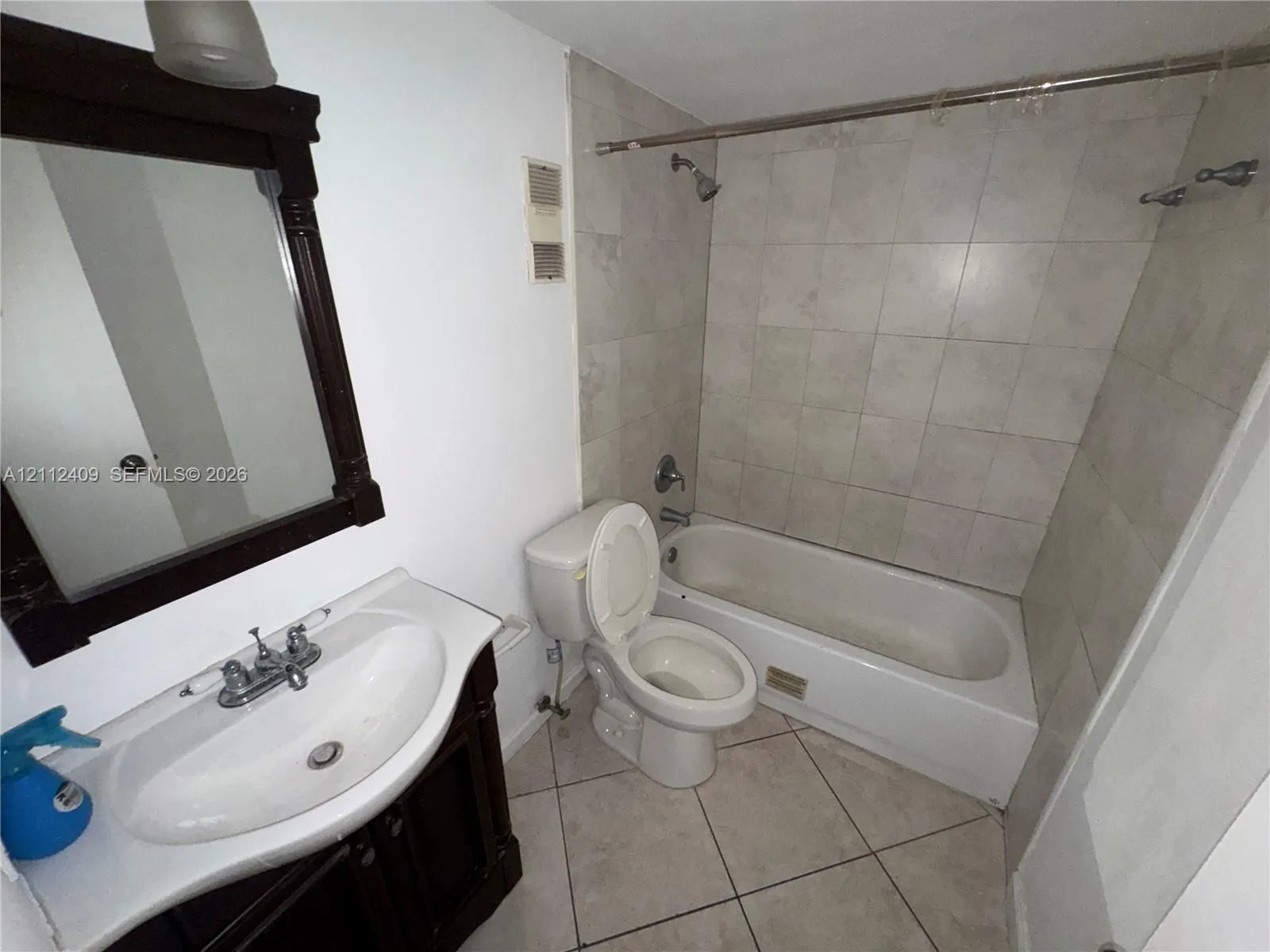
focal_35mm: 14
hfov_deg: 102.1
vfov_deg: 85.7
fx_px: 514
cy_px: 476
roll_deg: -1.8
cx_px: 635
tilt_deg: -23.7
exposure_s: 1/49
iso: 125
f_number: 2.2
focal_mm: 2.22
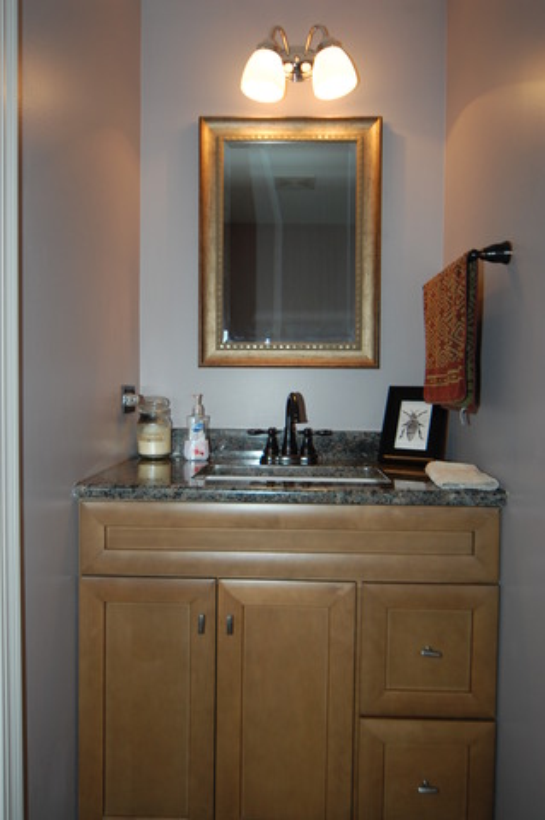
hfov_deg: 47.8
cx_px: 272
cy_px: 410
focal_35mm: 27
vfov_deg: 67.4
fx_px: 614
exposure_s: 1/60
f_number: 5.3
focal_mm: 18
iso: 400
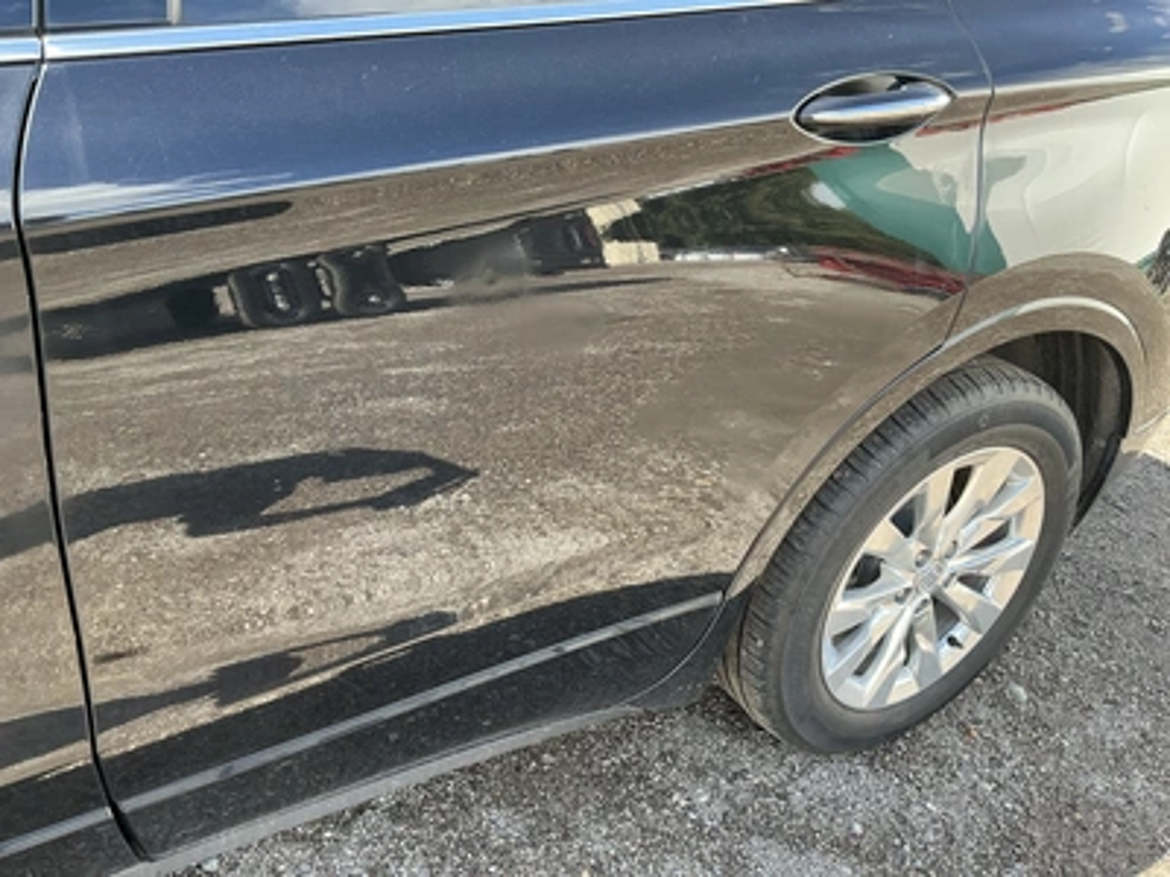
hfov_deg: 63.4
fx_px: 946
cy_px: 438
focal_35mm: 28
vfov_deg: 49.7
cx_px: 585
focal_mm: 3
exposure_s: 1/143
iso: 25
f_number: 1.8
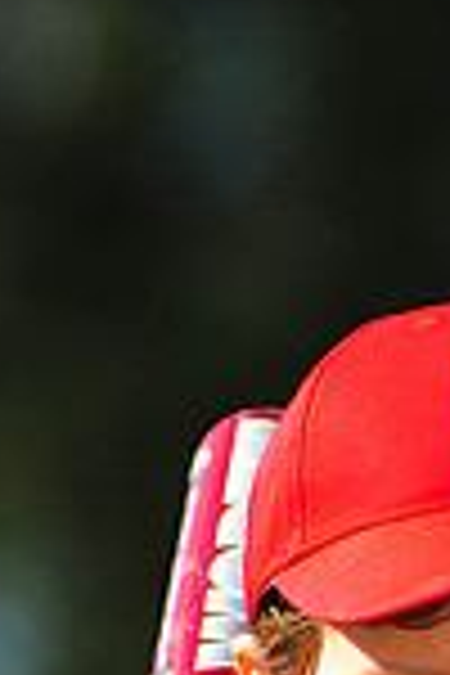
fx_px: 13049
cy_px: 1089
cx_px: 436
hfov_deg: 2.0
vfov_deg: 3.0
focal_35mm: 696
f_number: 3.5
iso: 200
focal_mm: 180
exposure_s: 1/1600
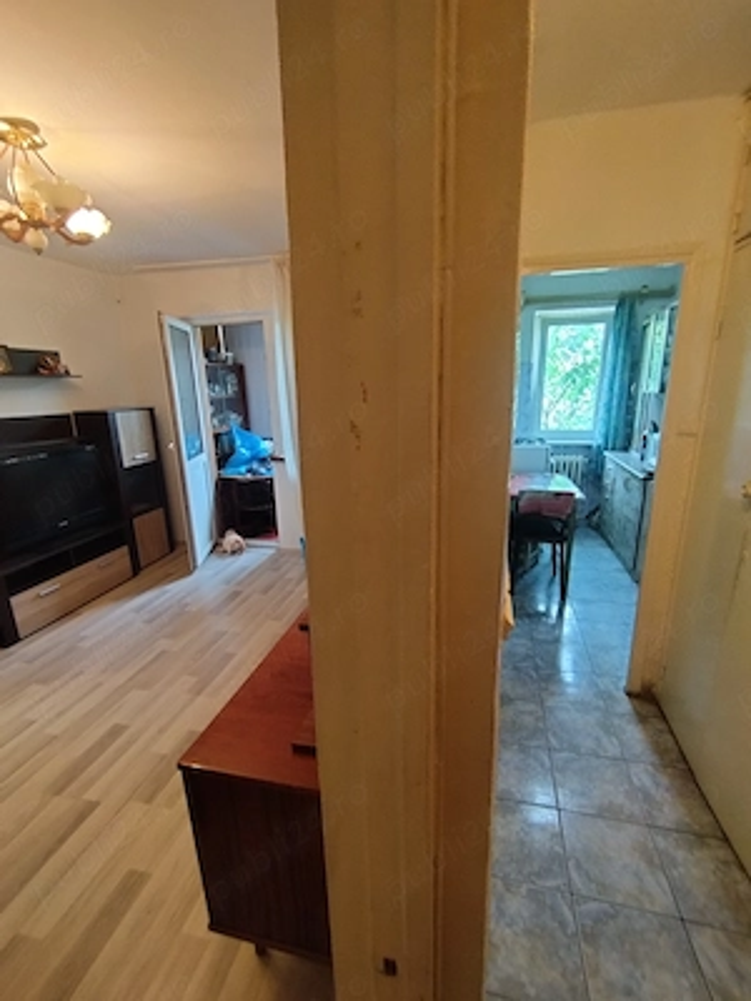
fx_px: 463
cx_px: 376
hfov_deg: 78.1
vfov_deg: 94.5
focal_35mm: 16
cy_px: 500
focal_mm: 1.65
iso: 300
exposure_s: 1/25
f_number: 2.2
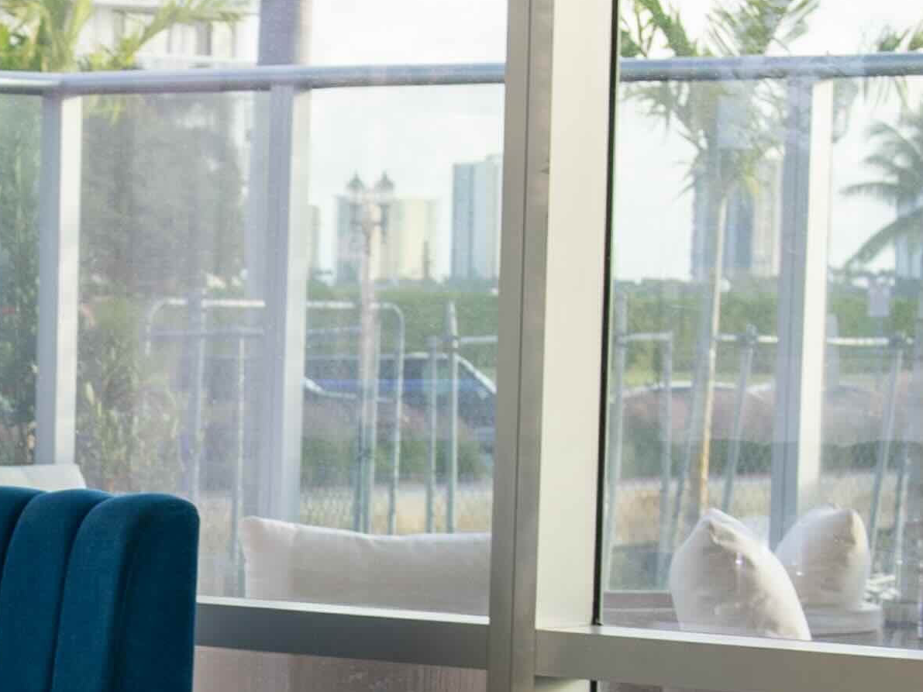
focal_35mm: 168
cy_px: 849
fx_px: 4479
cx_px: -508
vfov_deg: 8.7
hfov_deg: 11.2
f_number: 6.3
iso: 200
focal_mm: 35
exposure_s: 1/40
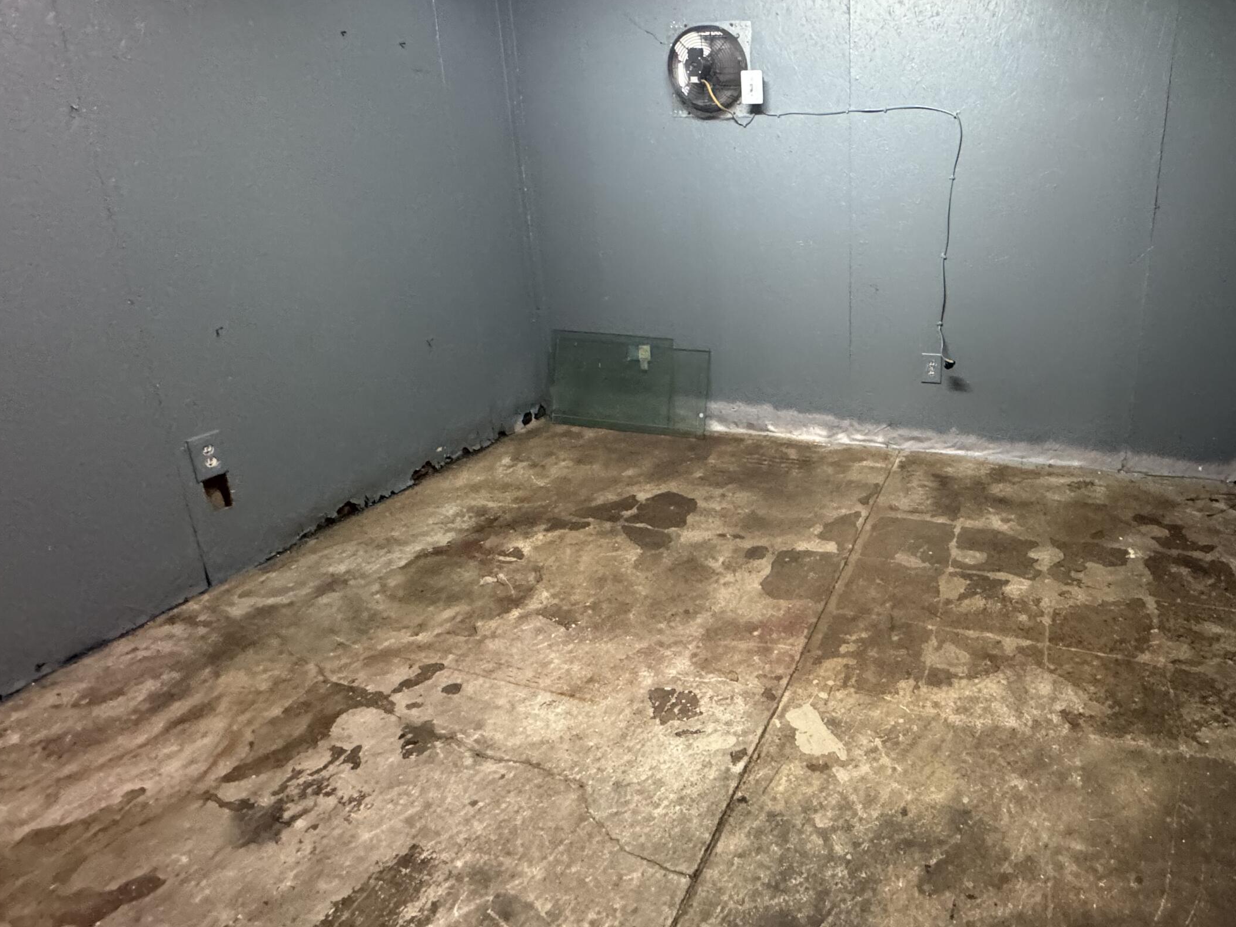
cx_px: 858
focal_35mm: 20
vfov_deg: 65.3
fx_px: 714
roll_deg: -1.3
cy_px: 365
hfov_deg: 78.1
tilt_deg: -16.6
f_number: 2.2
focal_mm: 2.22
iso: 1000
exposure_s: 1/60
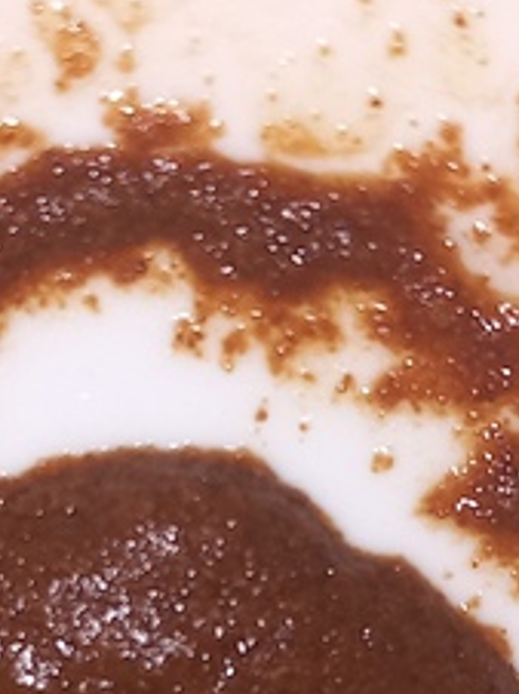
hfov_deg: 13.4
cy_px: 719
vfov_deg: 17.4
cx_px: 126
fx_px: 2203
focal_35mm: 110
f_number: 1.8
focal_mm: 4
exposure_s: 1/100
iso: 25
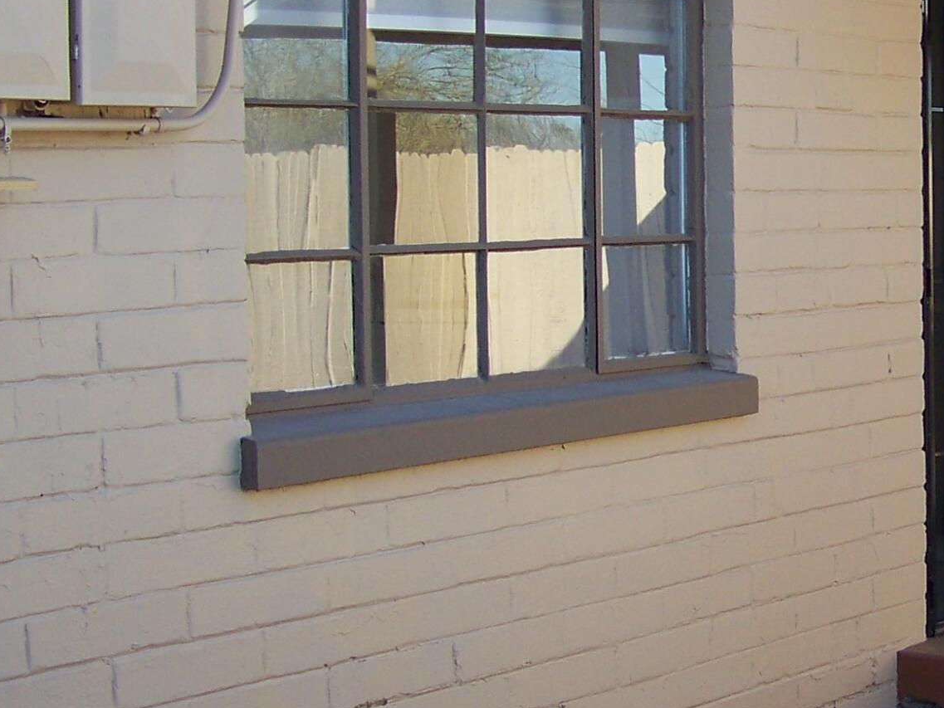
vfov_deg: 15.6
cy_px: 383
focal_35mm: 95
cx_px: 905
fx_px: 2591
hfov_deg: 20.1
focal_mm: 5.85
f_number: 2.8
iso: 64
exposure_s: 1/200
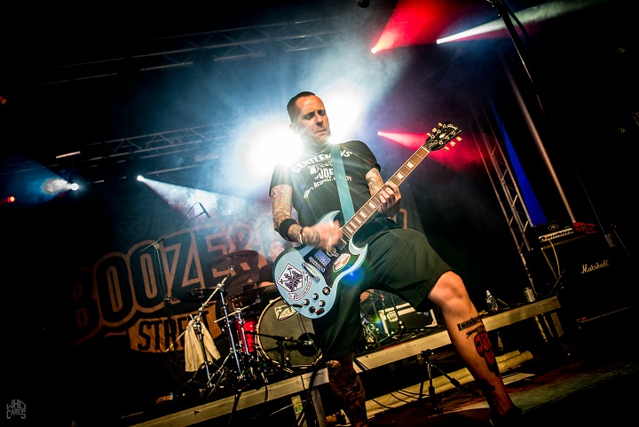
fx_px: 497
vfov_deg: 46.5
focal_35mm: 28
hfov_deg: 65.4
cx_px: 320
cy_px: 214
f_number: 2.8
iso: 1250
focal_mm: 28
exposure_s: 1/100
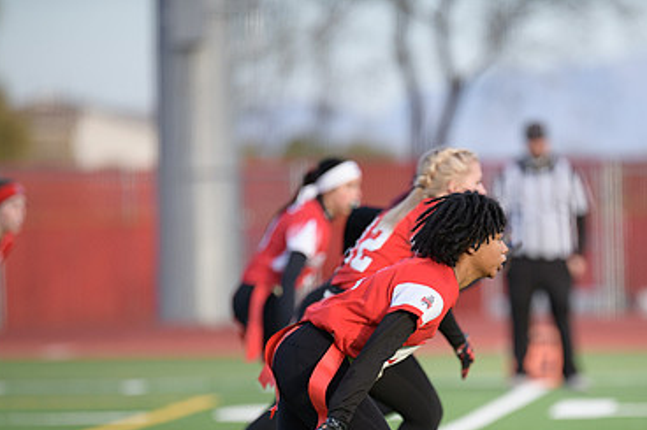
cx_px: 501
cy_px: 338
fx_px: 8497
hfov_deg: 4.4
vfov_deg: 2.9
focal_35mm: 473
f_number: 2.8
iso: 900
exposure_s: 1/3200
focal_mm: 300
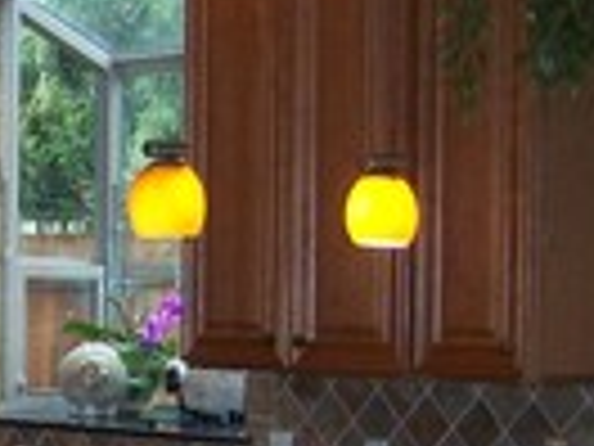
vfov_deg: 10.8
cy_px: 430
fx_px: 2334
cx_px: -252
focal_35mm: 136
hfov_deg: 13.8
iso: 125
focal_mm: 6.2
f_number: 2.8
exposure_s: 1/60
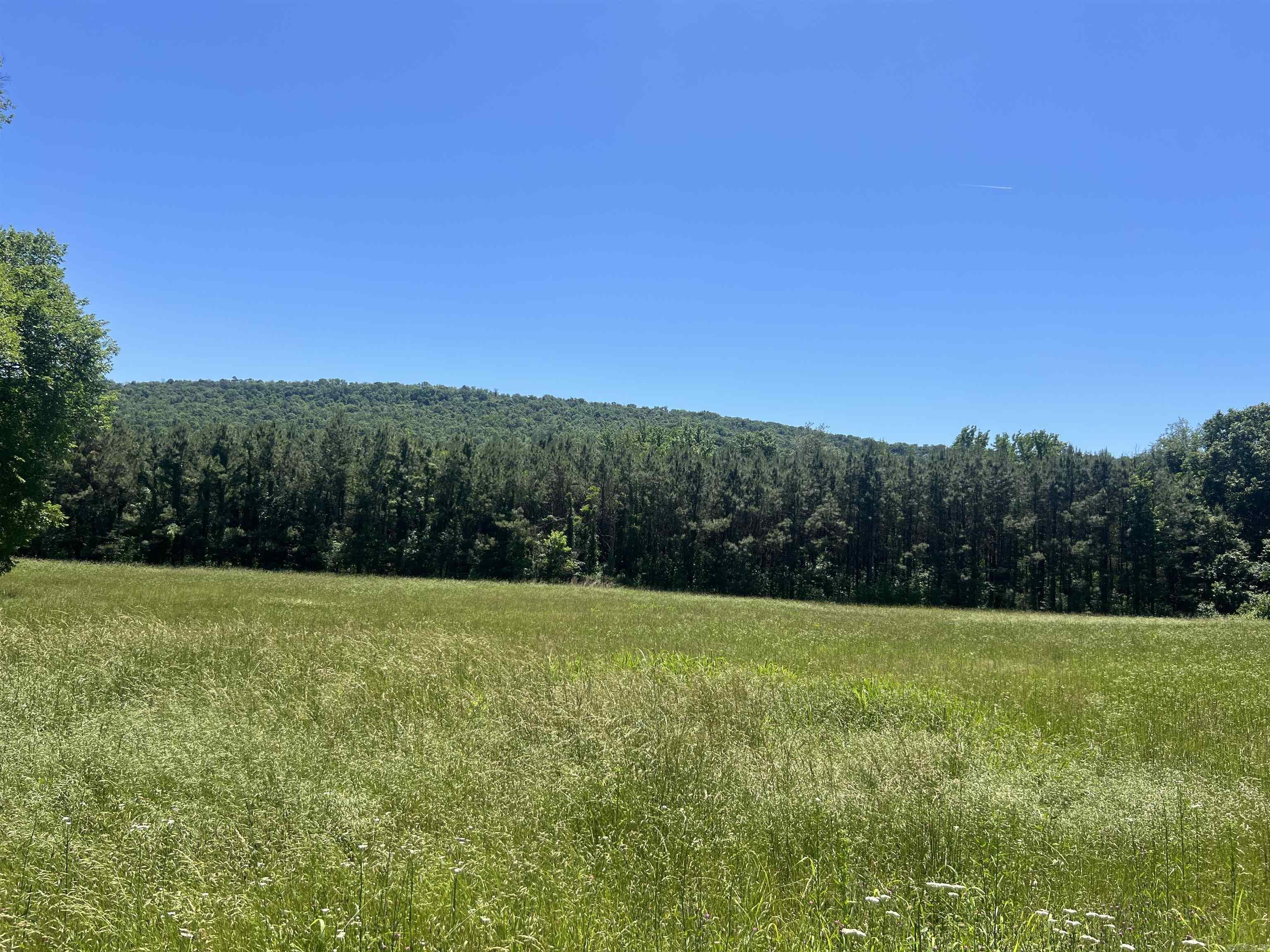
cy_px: 476
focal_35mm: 26
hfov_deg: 67.3
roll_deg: -3.4
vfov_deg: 53.1
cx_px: 635
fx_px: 954
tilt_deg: +3.9
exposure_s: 1/3704
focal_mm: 5.7
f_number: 1.5
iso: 50
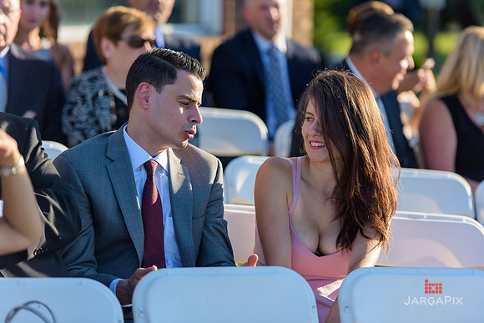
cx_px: 242
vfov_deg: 8.6
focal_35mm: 160
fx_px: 2152
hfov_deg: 12.8
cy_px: 162
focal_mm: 160
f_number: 3.2
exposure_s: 1/800
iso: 200
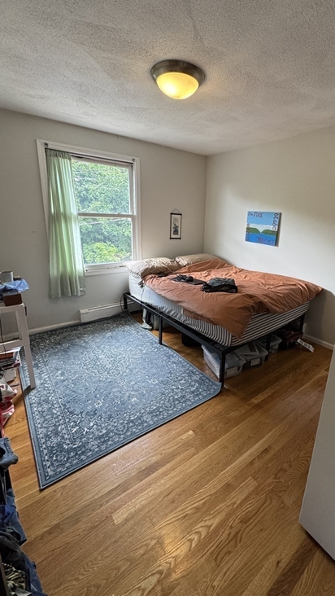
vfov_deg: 99.3
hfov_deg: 66.5
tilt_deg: -13.6
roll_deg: -1.3
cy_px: 284
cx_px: 200
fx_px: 253
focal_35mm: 16
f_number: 2.2
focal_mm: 2.22
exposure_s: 1/120
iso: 200
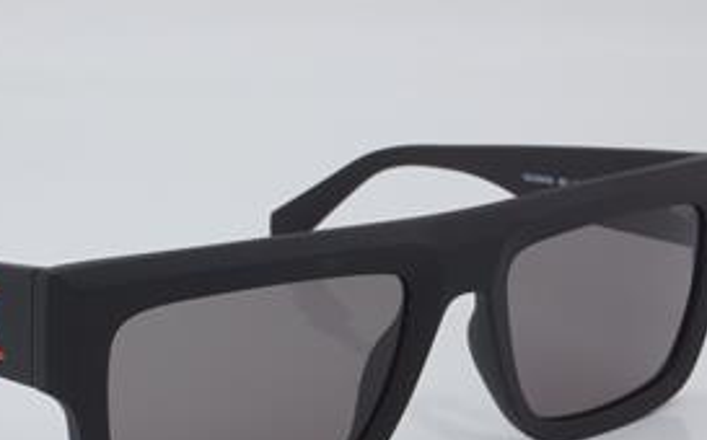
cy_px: 318
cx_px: 251
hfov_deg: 18.6
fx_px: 2156
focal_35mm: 112
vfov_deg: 11.6
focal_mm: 50
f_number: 32
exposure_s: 1/4
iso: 100
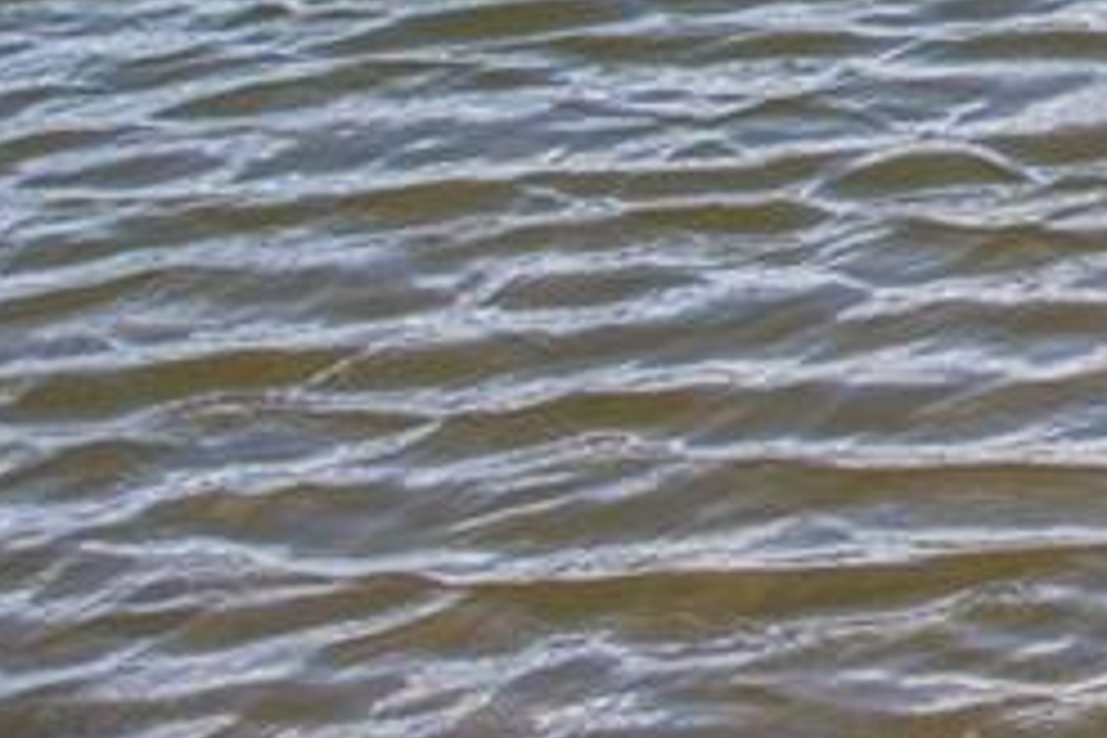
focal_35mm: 195
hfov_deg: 8.5
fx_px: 5996
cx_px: 3501
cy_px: -806
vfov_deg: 6.8
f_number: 9
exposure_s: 1/125
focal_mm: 30
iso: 100
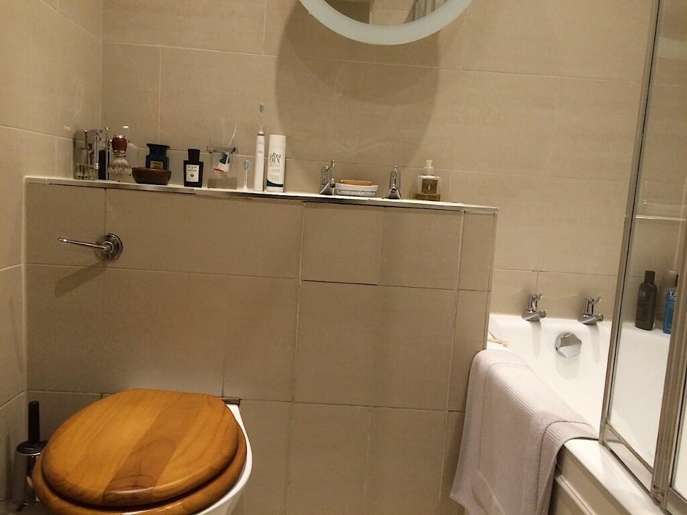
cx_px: 344
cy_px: 258
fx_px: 576
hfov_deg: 61.7
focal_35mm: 29
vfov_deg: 48.2
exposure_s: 1/33
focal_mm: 4.15
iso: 80
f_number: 2.2
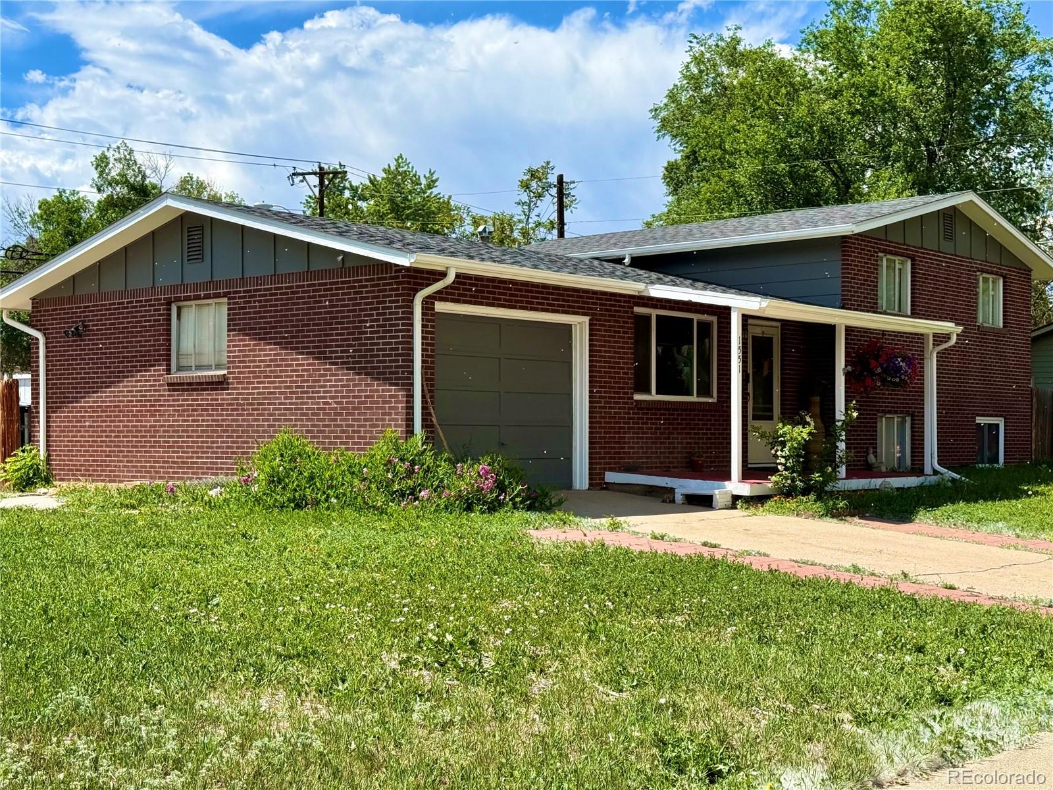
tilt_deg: +1.6
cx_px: 526
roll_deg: -0.8
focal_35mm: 48
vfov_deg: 30.3
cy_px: 395
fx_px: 1460
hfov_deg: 39.7
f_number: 1.78
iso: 80
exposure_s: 1/5587
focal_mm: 6.76
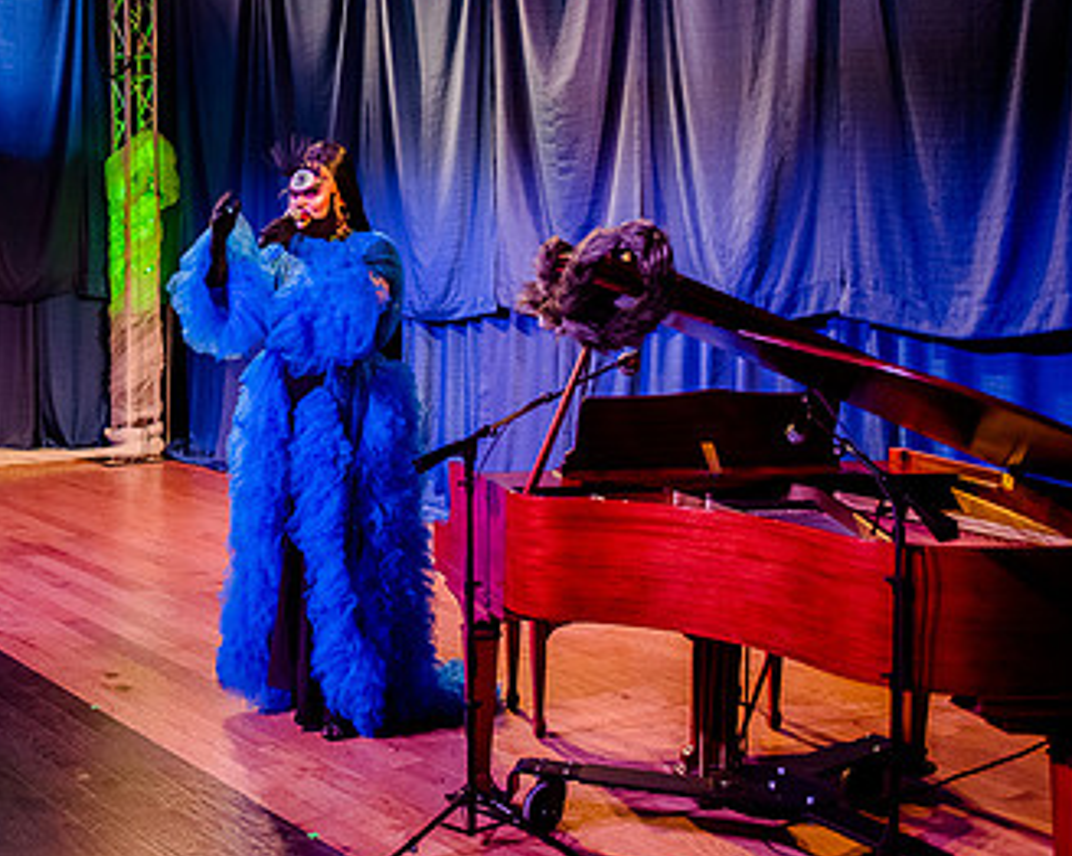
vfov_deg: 32.5
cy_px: 299
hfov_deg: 38.4
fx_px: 1459
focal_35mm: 46
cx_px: 176
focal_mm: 27
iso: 2500
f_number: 2.8
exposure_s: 1/100
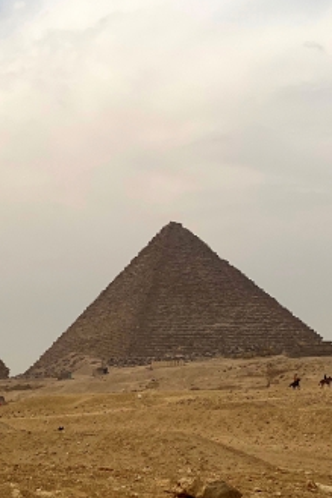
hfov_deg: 13.8
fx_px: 1368
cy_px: 199
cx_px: 106
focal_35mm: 99
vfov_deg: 20.6
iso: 20
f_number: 2
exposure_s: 1/2519
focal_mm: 6
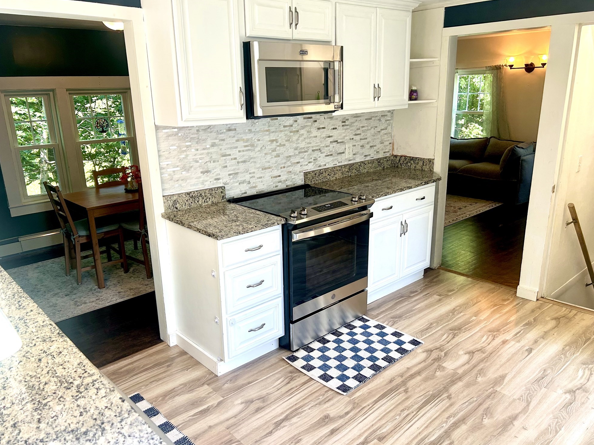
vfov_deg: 51.4
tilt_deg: -17.2
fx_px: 463
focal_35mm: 27
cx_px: 295
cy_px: 227
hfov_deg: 65.3
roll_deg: +2.5
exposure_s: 1/120
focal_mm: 5.7
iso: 100
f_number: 1.5
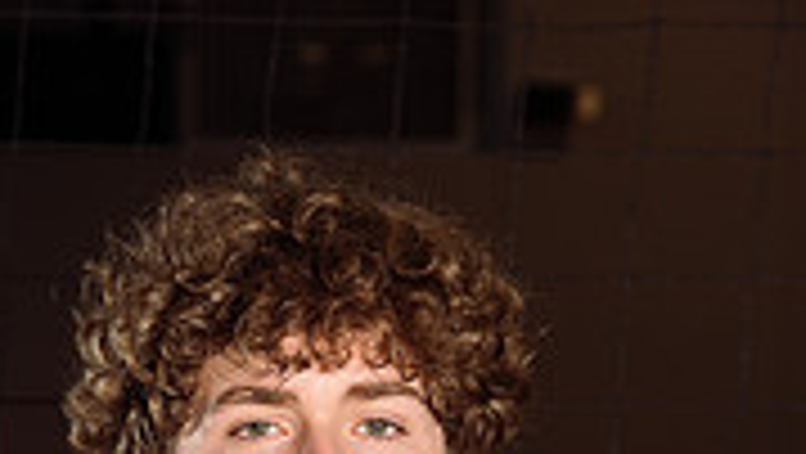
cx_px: 189
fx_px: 3764
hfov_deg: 12.2
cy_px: 998
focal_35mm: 176
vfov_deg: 6.6
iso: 200
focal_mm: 67
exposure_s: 1/200
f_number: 5
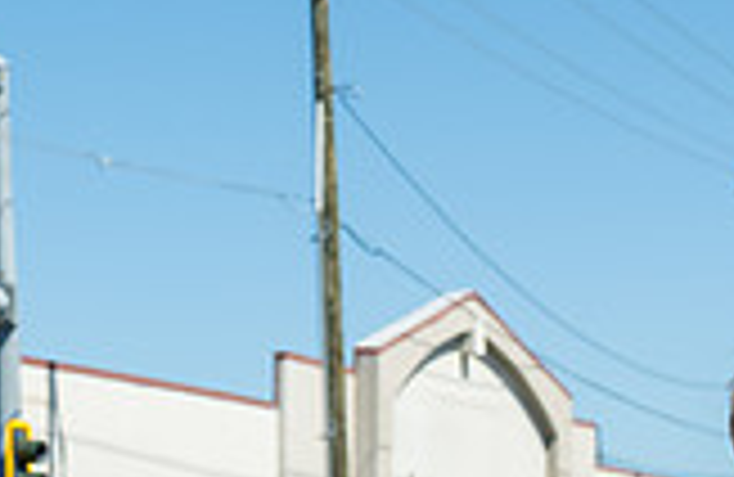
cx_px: -10
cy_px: 699
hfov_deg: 10.9
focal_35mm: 189
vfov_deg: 7.0
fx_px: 3824
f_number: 5.6
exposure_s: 1/500
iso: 100
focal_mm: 42
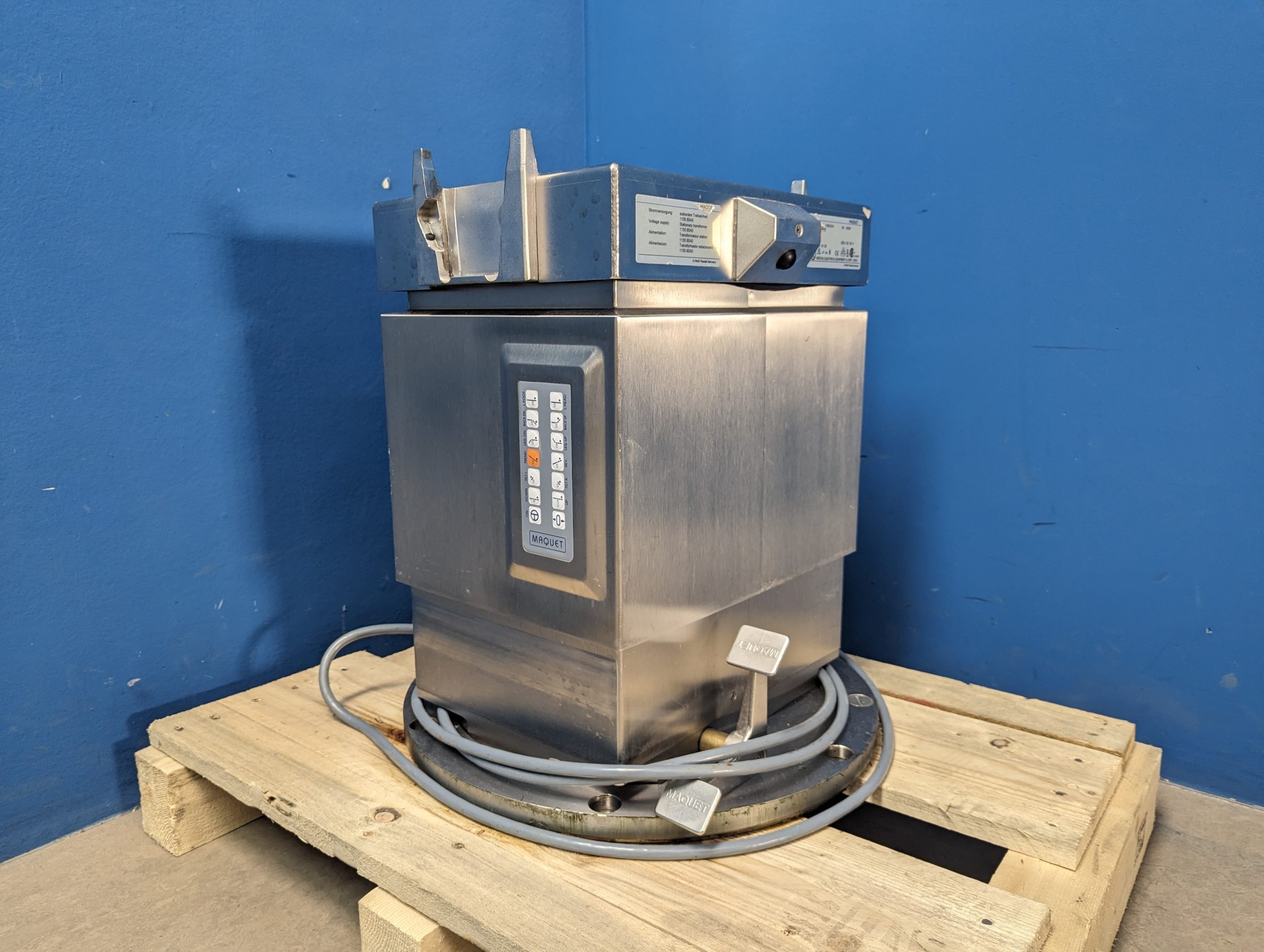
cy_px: 476
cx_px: 632
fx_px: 878
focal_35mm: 24
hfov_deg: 71.5
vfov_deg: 56.9
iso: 118
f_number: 1.85
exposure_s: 1/33.3
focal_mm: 6.81
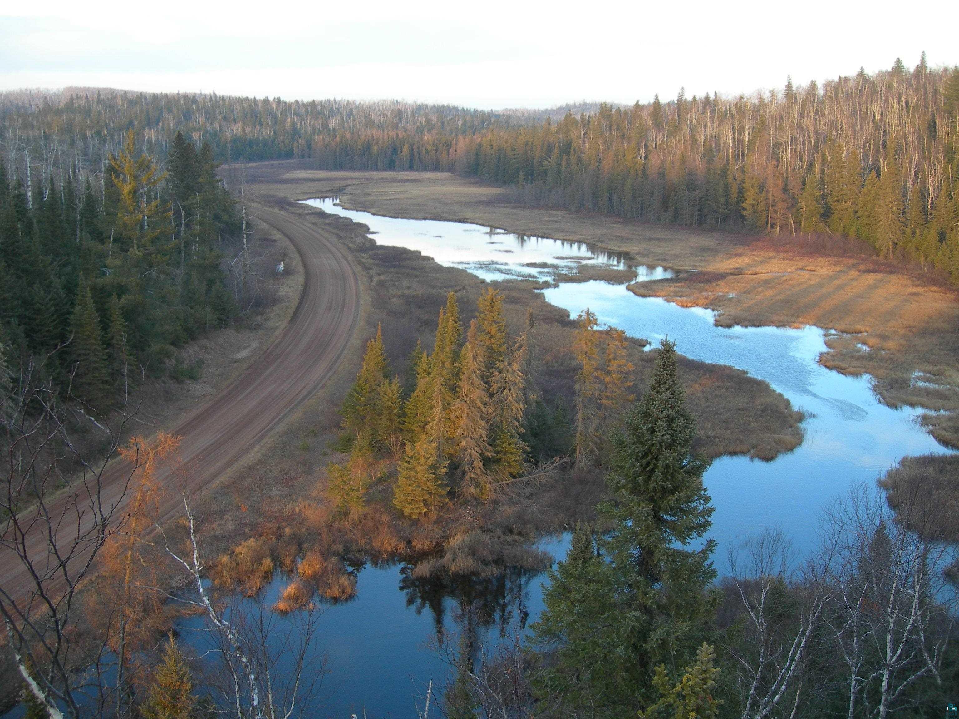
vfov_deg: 37.7
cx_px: 480
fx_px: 1053
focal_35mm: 38
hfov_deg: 49.0
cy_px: 360
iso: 50
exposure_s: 1/48.6
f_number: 2.8
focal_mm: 7.8
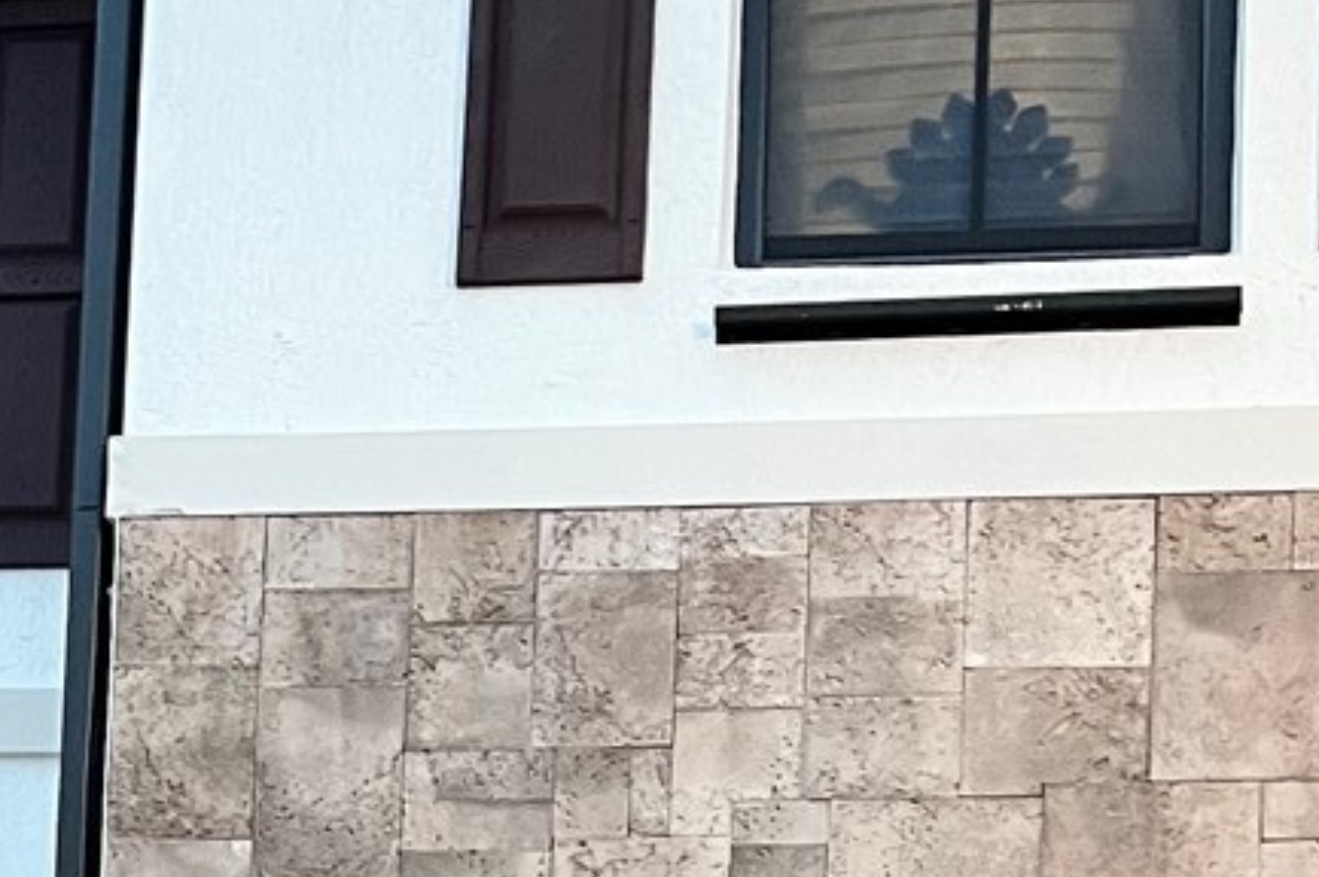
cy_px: 1456
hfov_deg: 20.2
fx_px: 3661
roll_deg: -2.7
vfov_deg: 12.7
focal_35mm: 100
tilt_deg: +8.2
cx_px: 286
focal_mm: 5.7
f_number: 1.5
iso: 320
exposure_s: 1/60
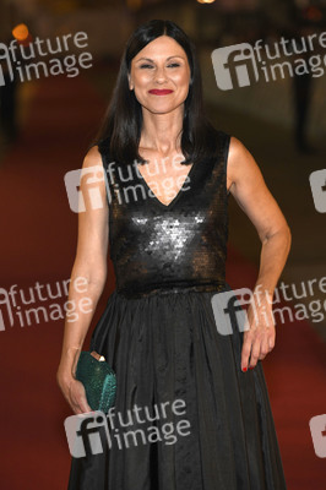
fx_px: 2041
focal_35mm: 150
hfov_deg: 9.1
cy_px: 245
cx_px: 163
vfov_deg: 13.7
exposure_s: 1/160
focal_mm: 150
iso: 1600
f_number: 5
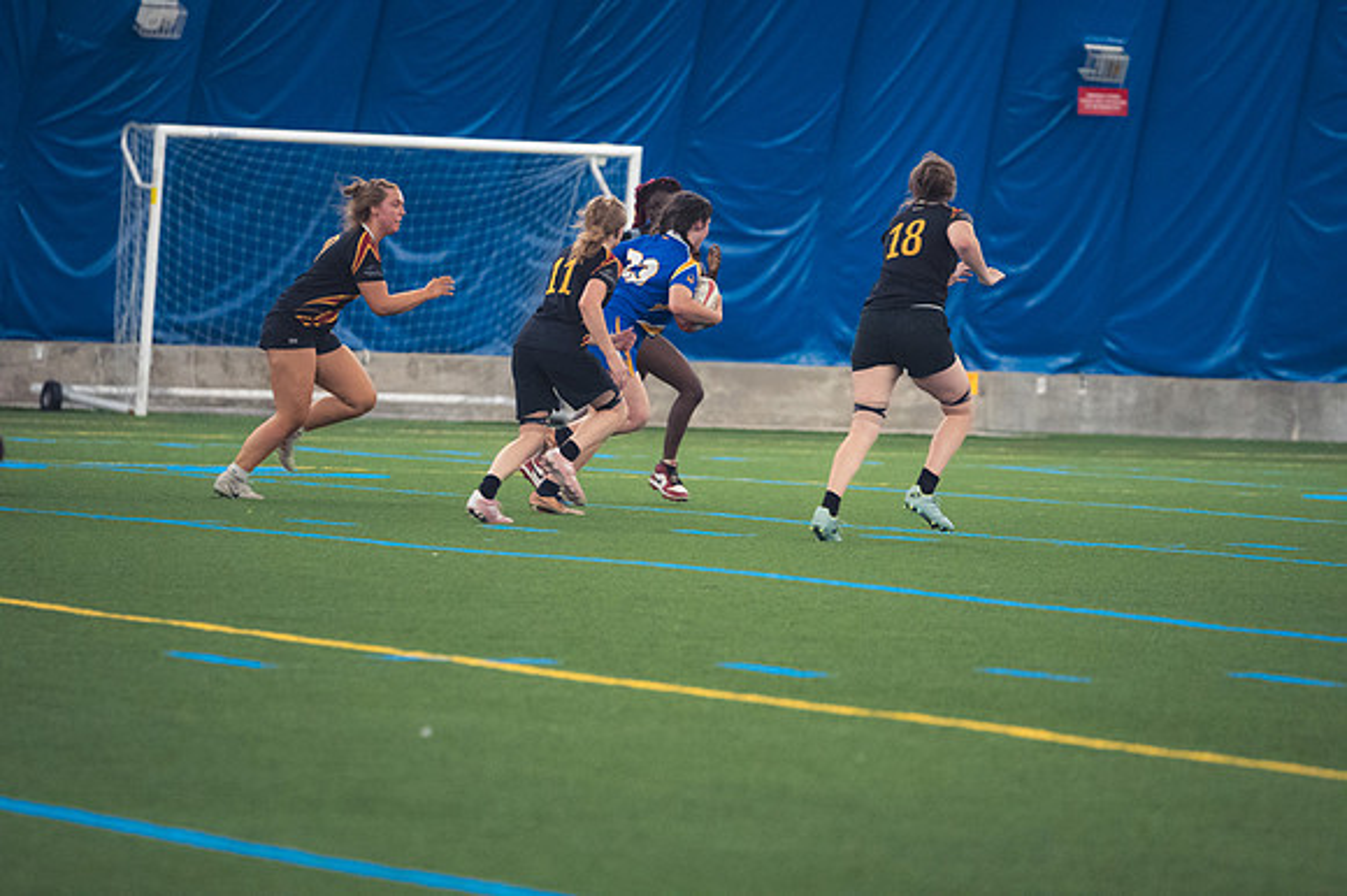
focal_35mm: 300
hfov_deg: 6.9
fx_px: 11218
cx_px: 674
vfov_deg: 4.6
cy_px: 448
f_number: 2.8
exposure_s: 1/320
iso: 4000
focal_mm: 200
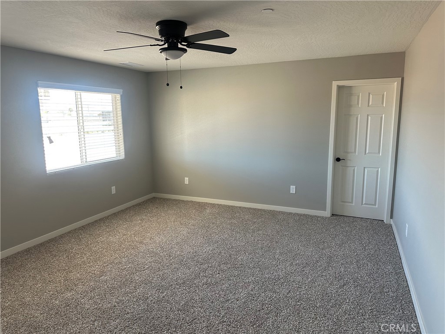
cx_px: 222
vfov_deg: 56.8
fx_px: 309
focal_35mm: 24
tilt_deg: -8.9
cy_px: 167
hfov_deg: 71.6
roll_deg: +0.3
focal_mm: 6.86
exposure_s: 1/121
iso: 160
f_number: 1.78
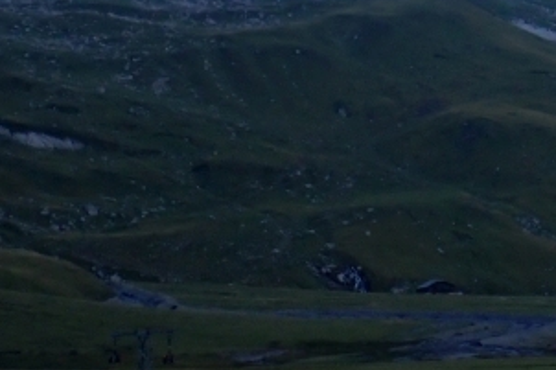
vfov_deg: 10.2
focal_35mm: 131
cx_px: 806
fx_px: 2022
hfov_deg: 14.7
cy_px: -136
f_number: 2.7
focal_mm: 6.83
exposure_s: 1/50
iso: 200
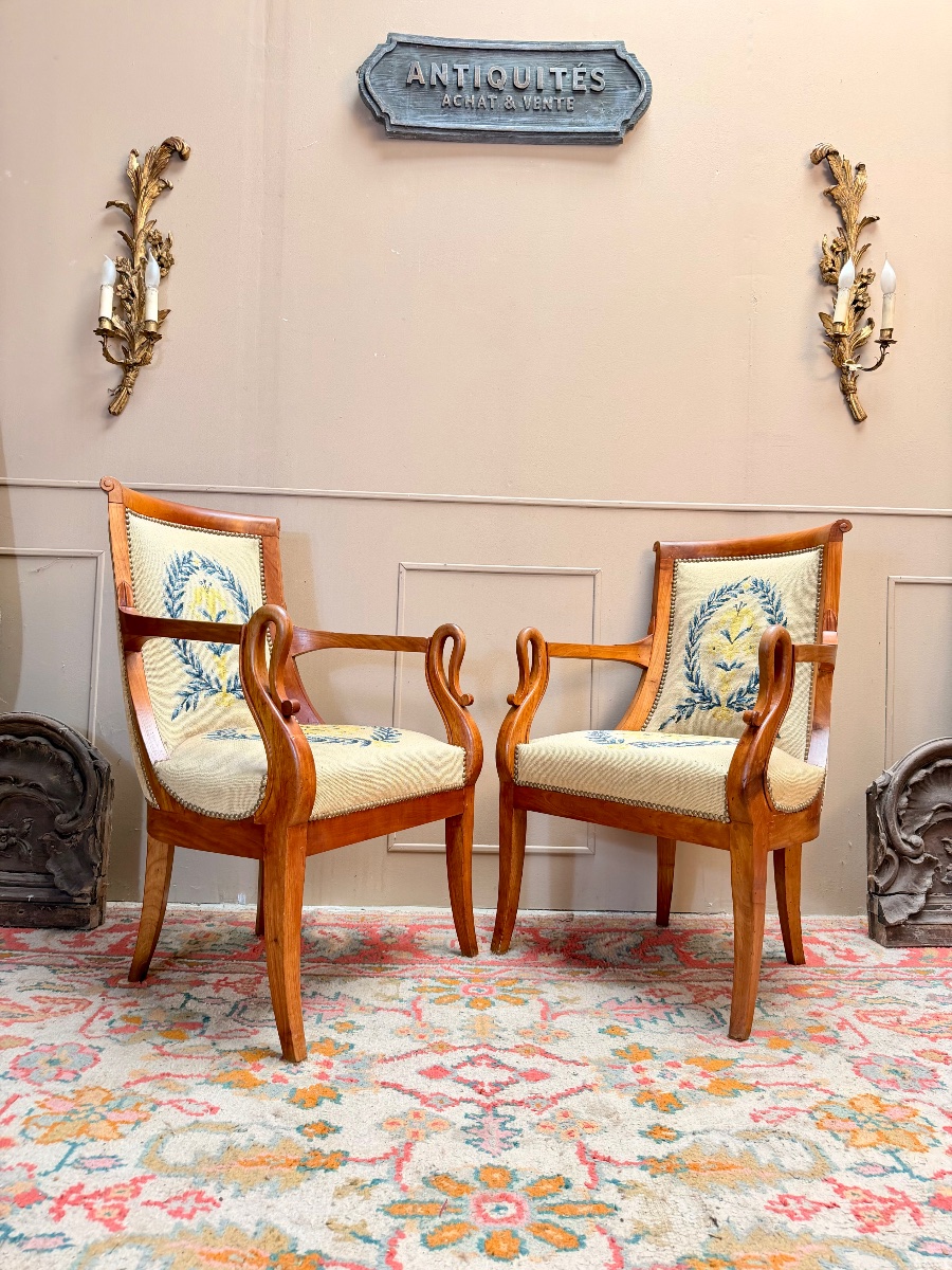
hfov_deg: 56.8
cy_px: 635
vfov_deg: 71.6
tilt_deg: +1.6
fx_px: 880
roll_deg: -1.3
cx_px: 476
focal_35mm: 24
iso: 200
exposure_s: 1/109
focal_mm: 6.76
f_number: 1.78
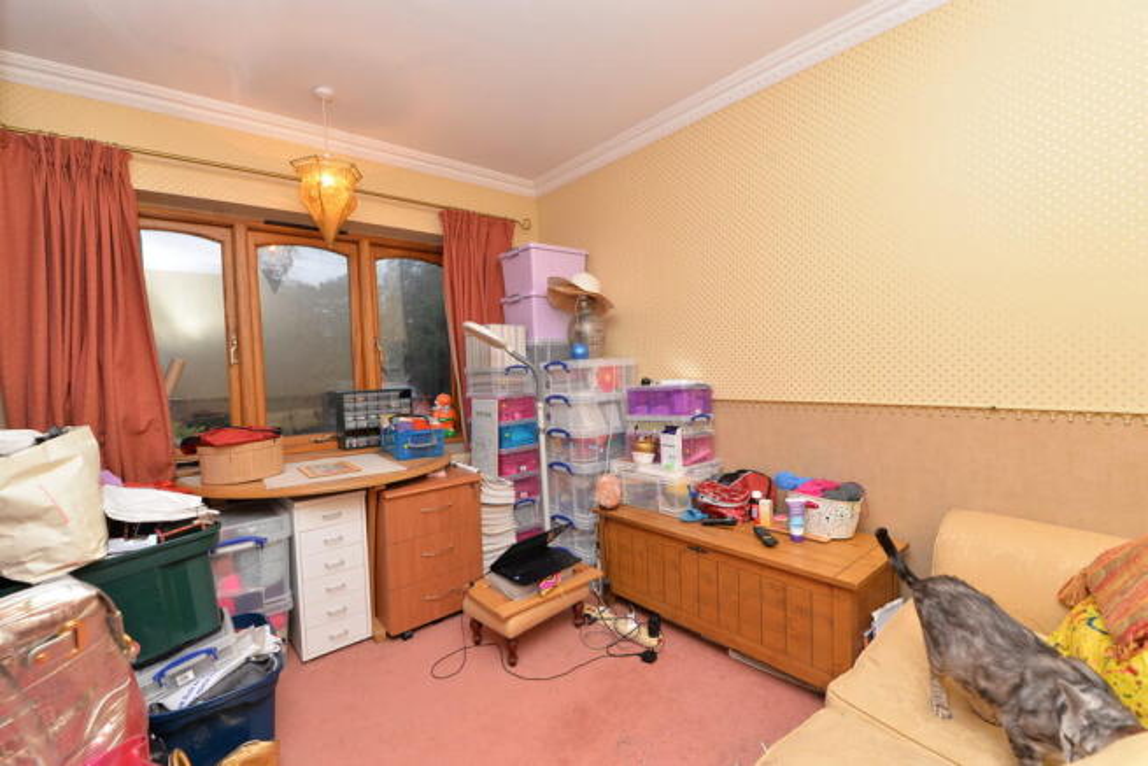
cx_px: 574
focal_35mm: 15
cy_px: 383
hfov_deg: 100.4
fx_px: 478
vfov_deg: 77.4
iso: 500
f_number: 7.1
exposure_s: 1/60
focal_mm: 15
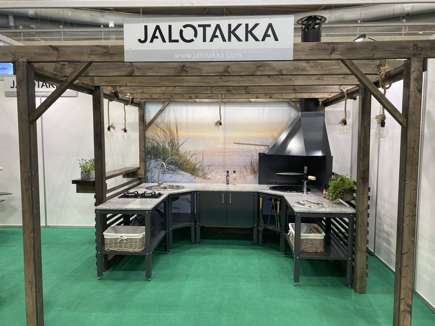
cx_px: 218
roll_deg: -0.7
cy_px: 163
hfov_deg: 67.3
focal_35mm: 26
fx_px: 327
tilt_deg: -4.9
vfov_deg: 53.1
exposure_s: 1/100
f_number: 1.8
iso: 100
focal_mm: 4.25
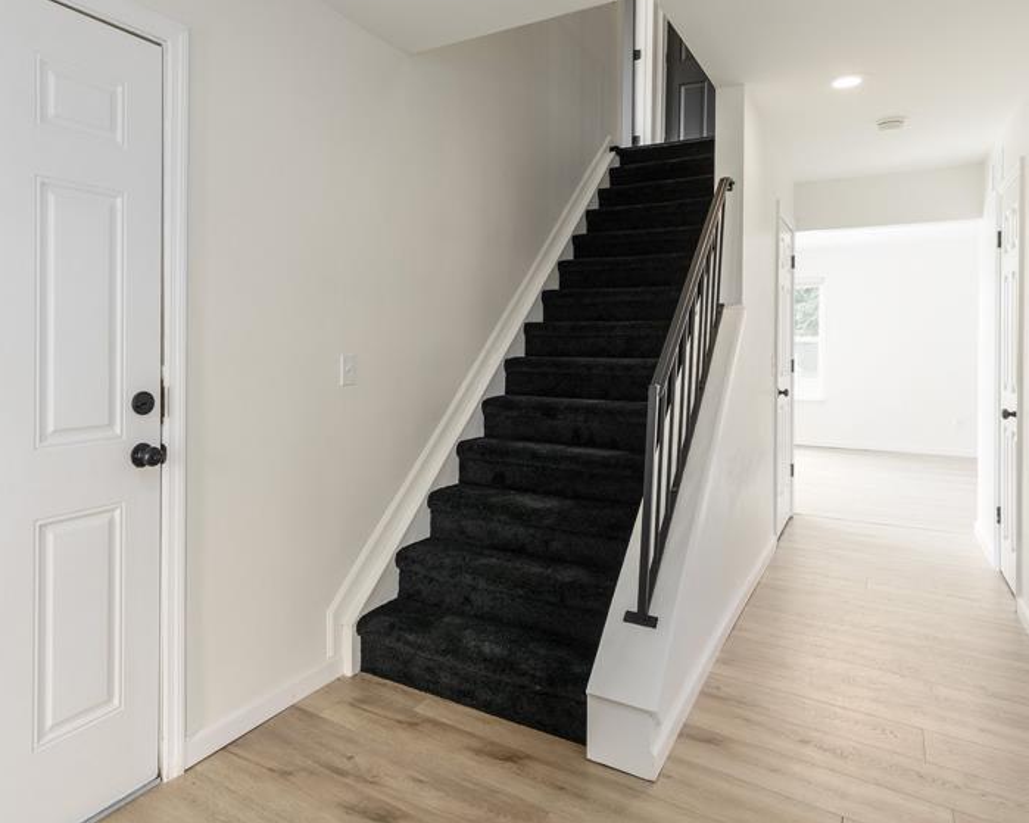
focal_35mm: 22
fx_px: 670
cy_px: 361
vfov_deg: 62.9
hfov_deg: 74.6
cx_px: 440
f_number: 7.1
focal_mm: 16
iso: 200
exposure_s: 1/250
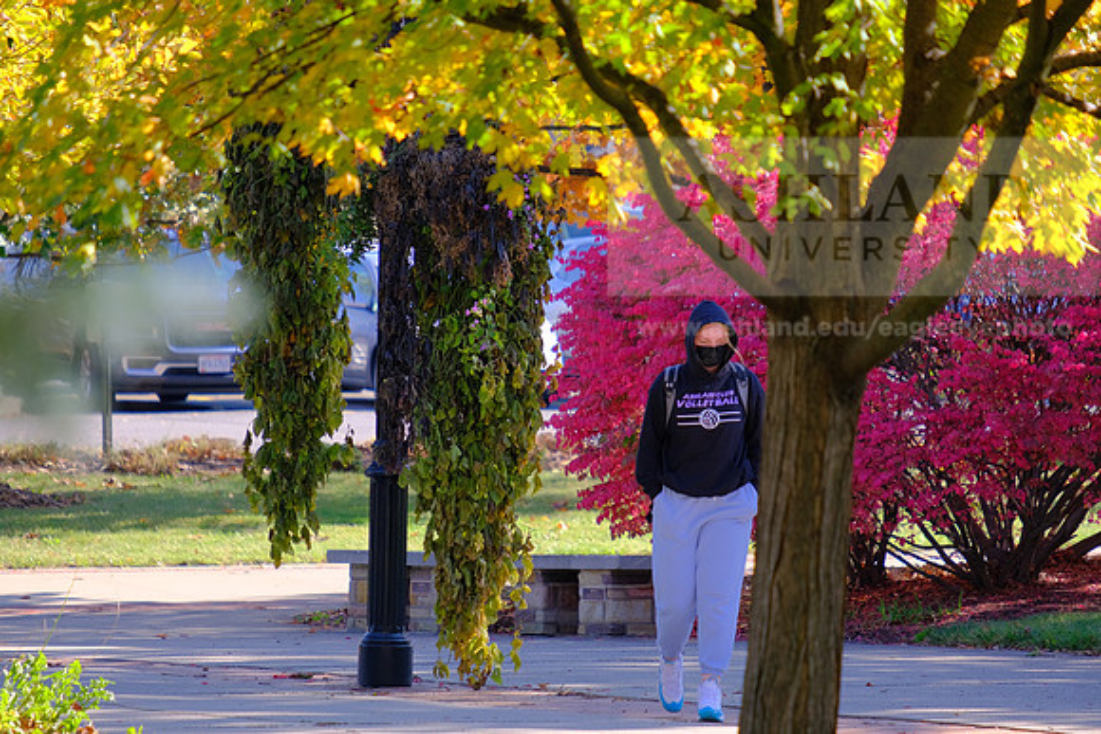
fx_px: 9177
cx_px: 550
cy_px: 367
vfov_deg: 4.6
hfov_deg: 6.9
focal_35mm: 300
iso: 320
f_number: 4.8
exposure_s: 1/250
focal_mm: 200
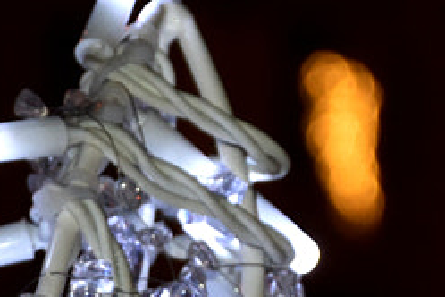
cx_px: -198
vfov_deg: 2.0
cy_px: 864
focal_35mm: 676
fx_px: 8355
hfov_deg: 3.0
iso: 640
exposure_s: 1/60
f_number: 5.3
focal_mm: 70
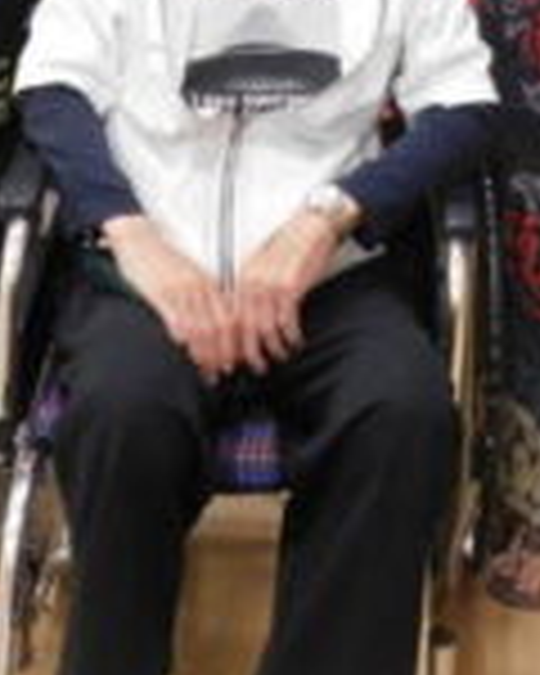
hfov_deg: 17.1
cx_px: 324
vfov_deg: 18.9
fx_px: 1798
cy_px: -315
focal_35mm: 90
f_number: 3
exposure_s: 1/30
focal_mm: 4
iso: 400
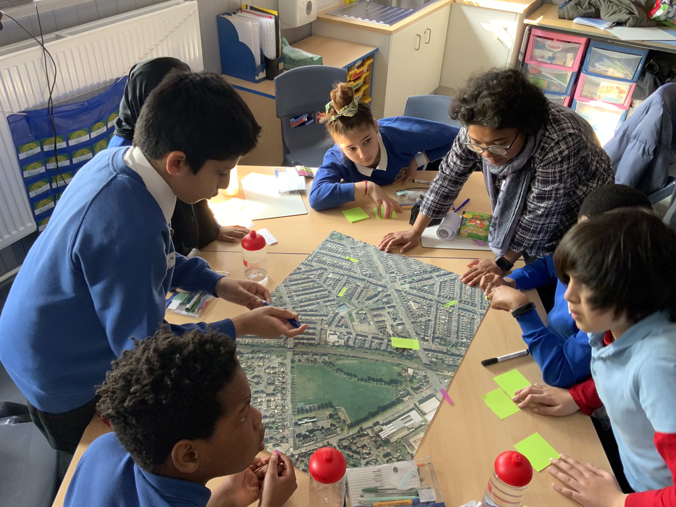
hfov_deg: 61.7
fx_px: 566
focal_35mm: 29
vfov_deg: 48.2
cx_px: 338
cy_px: 254
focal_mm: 3
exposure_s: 1/60
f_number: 1.8
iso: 125
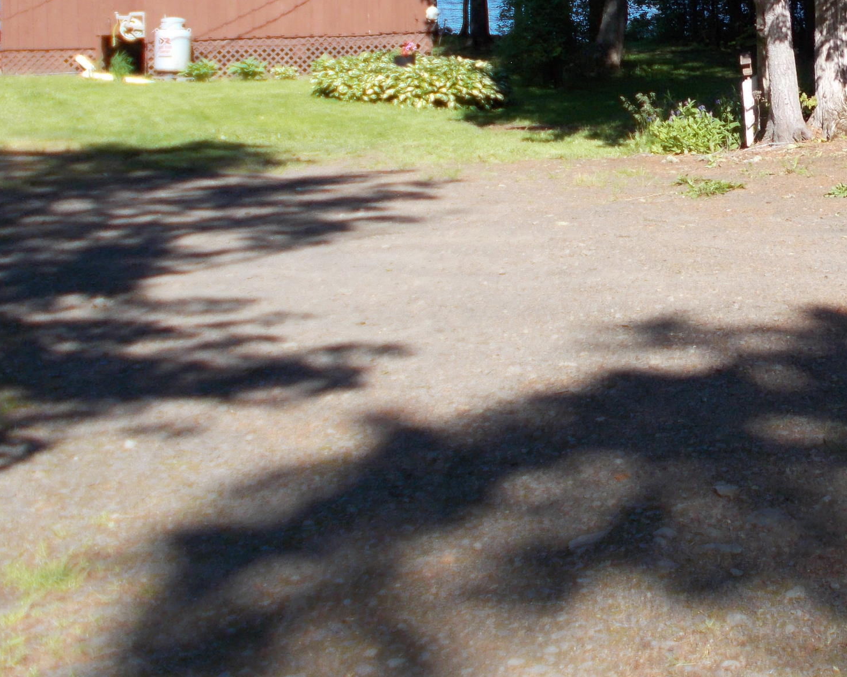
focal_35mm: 68
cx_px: 829
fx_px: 1705
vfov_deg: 21.8
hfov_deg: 26.5
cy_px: 39
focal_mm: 6
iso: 80
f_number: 3.6
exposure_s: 1/400
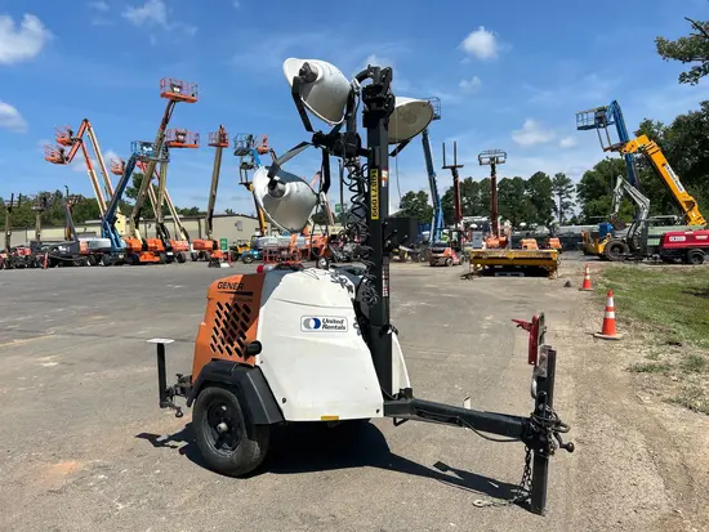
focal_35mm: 26
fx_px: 533
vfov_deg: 53.1
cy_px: 266
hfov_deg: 67.3
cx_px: 354
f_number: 1.5
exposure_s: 1/5319
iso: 50
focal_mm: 5.7
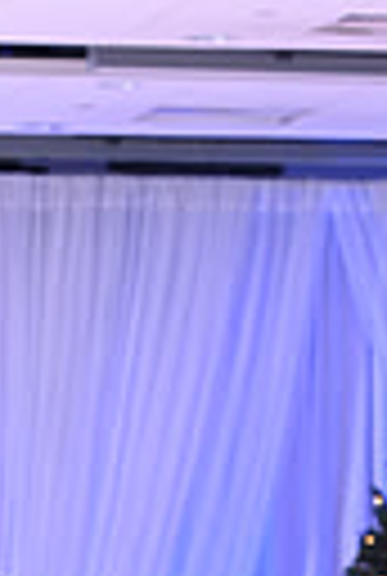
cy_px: 1192
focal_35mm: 543
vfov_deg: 3.7
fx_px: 8708
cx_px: 416
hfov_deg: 2.5
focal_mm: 120
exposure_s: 1/200
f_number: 6.3
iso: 3200
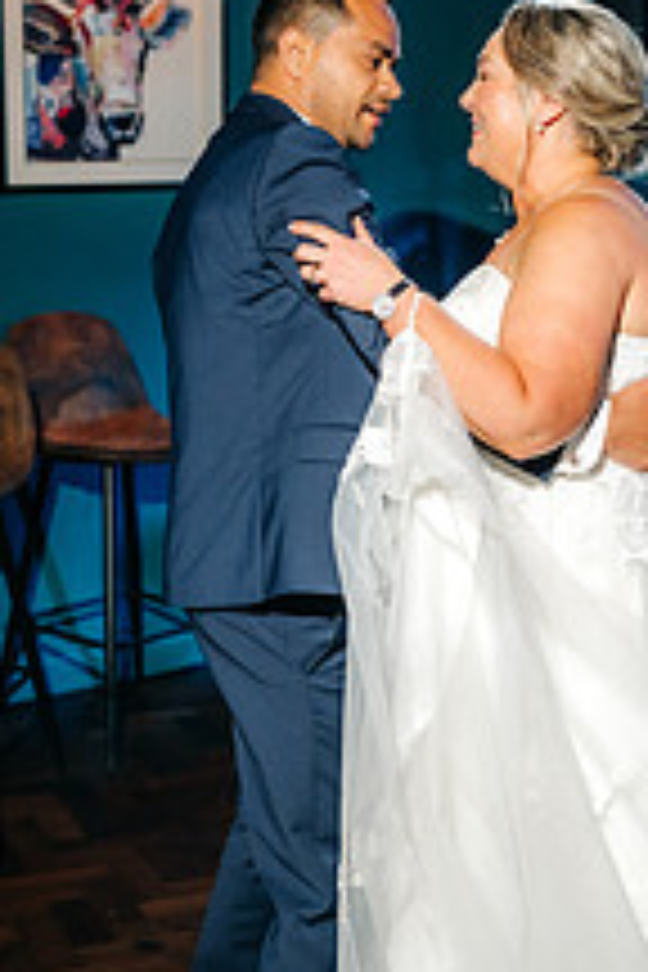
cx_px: 459
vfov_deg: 27.7
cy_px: 405
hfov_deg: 18.6
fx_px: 1971
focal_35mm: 73
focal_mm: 35
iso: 400
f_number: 2.2
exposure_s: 1/200
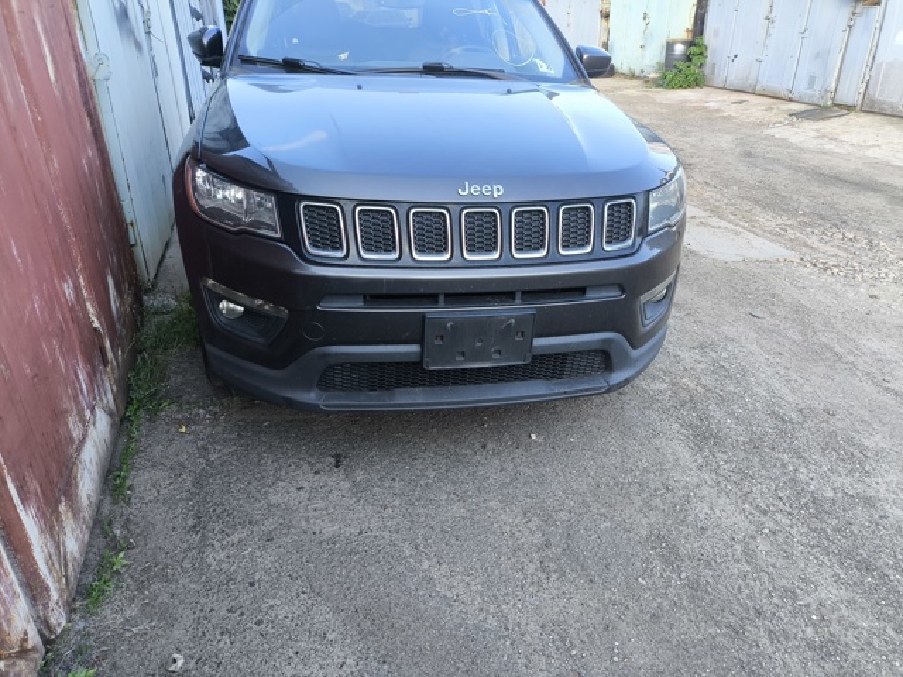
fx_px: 652
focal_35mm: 25
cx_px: 452
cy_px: 338
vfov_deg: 54.9
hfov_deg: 69.4
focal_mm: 4.71
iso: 50
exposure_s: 1/100
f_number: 1.7
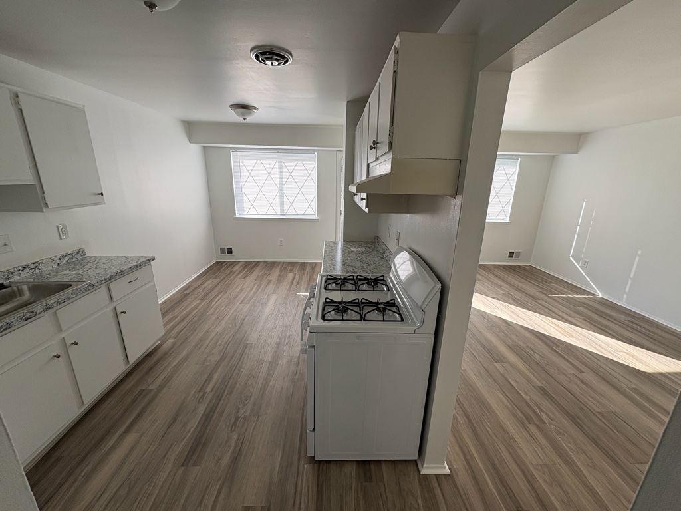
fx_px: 275
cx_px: 340
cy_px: 256
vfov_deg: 85.7
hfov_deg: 102.1
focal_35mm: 14
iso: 64
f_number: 2.2
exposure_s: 1/253
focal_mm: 2.22
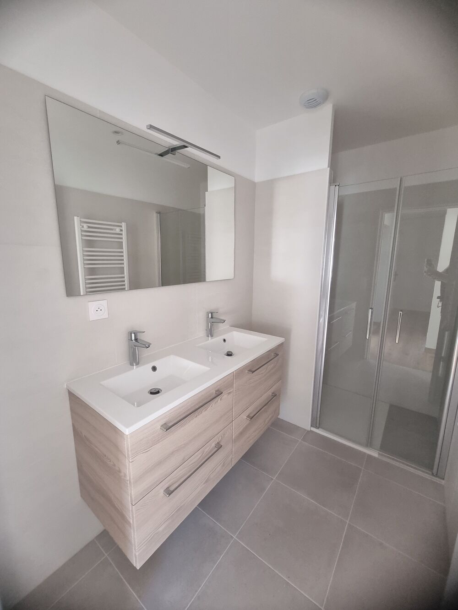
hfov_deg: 89.9
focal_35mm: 13
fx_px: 229
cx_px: 229
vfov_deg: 106.2
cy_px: 305
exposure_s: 1/60
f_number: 2.2
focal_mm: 2.2
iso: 320
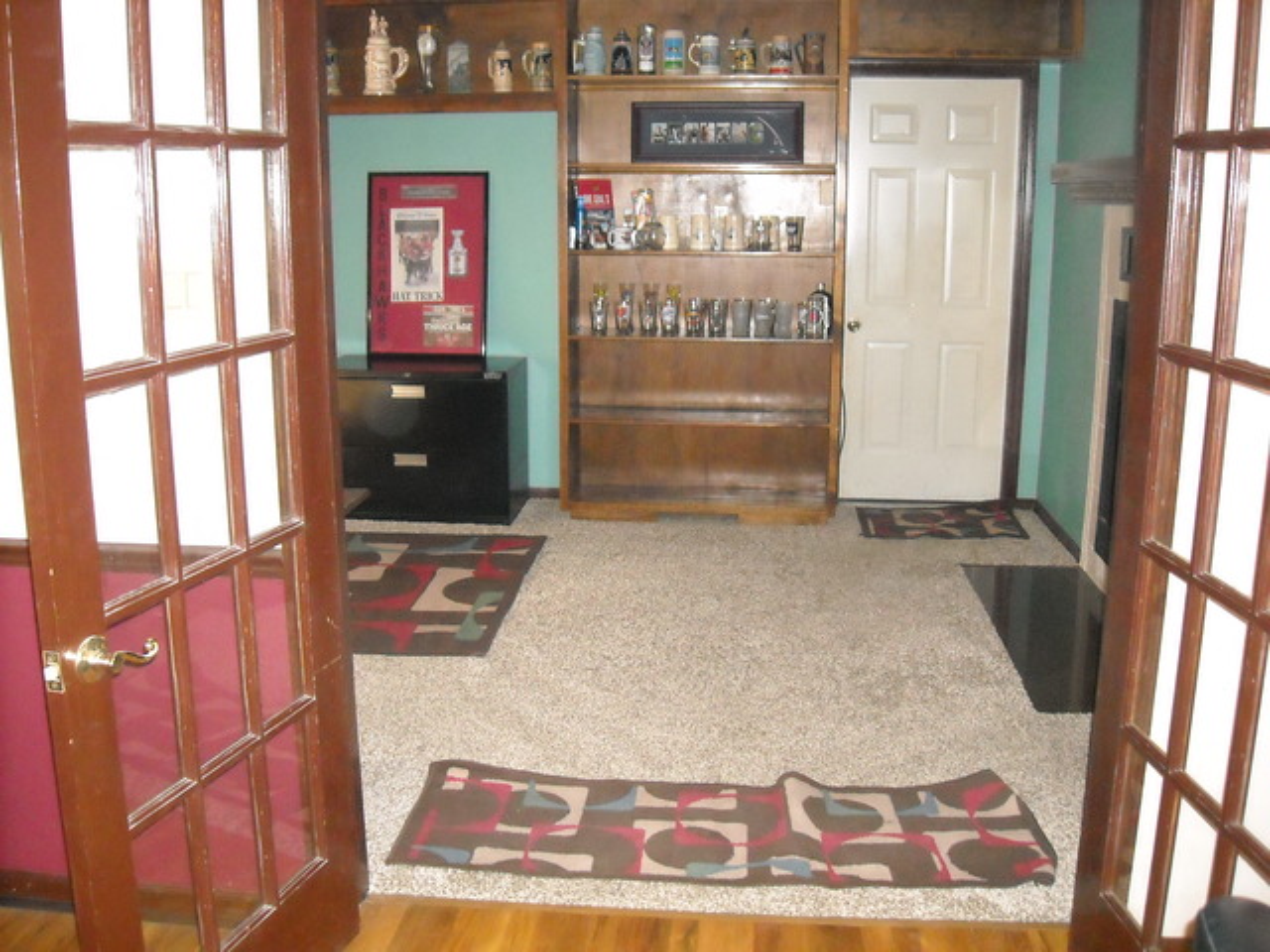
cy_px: 476
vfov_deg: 40.7
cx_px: 635
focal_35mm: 35
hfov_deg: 52.6
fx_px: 1284
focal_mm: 5.7
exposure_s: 1/60
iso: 872
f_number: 2.8
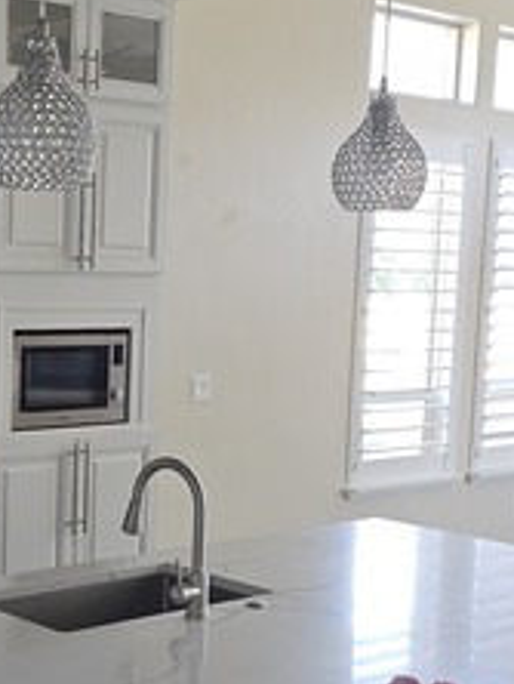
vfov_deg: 28.0
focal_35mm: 69
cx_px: 37
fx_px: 1363
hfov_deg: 20.8
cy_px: 436
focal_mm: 6.3
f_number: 1.7
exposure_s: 1/120
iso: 160
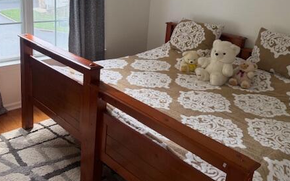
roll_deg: -4.4
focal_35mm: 37
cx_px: 138
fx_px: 292
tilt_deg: -15.0
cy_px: 54
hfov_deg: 52.7
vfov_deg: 34.0
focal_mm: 6.76
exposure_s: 1/222
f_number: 1.78
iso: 160
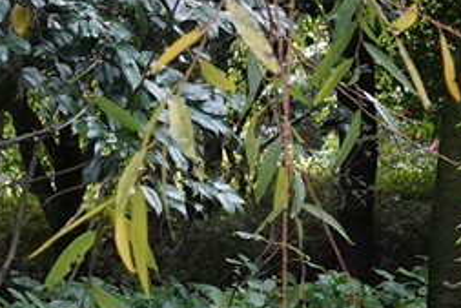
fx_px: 3549
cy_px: 625
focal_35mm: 277
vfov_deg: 4.9
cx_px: 410
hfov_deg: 7.4
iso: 1600
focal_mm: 35
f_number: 9
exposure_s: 1/100
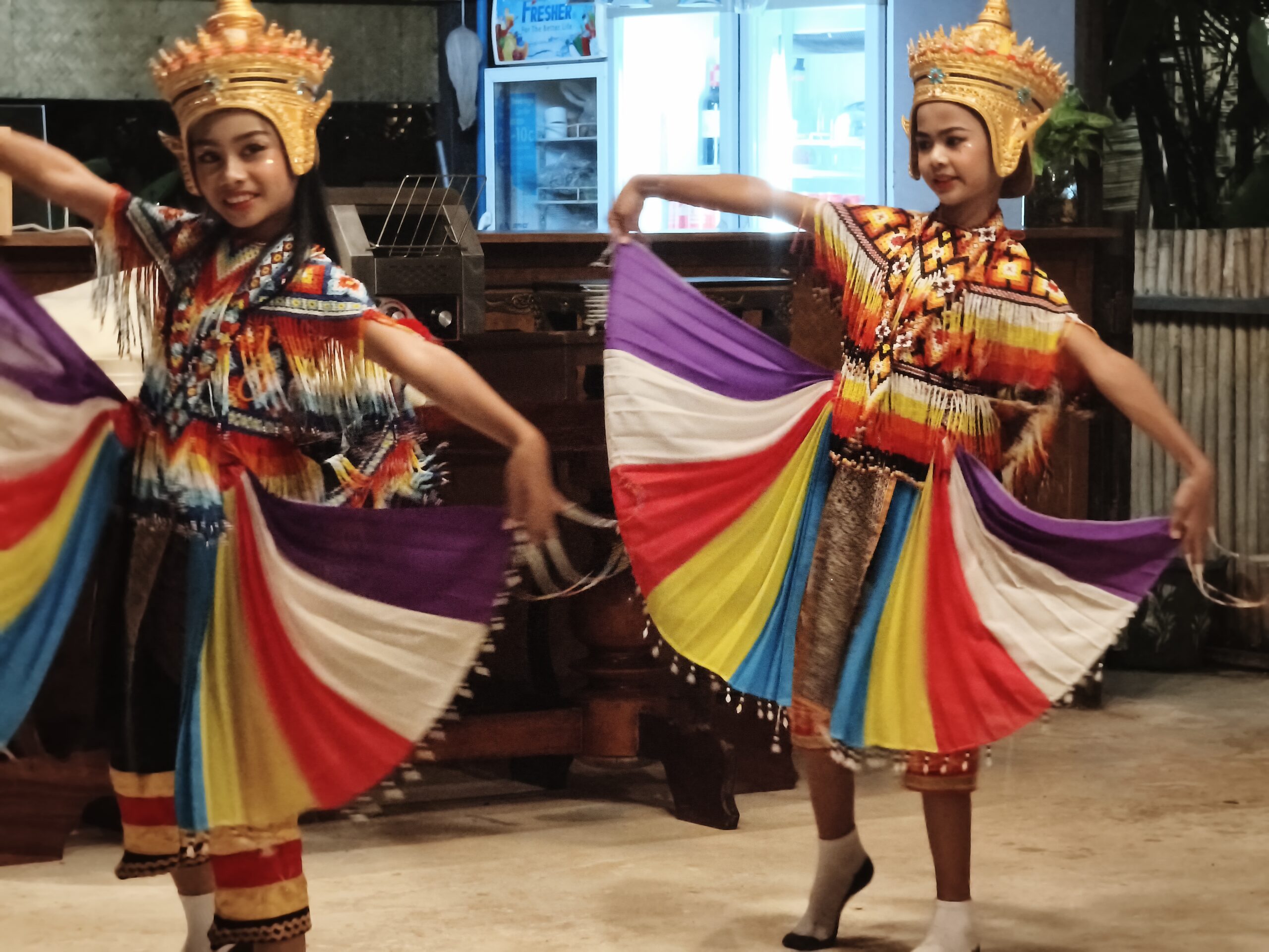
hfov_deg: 17.1
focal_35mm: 115
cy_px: 476
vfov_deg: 12.9
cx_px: 634
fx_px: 4216
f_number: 3
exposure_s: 1/33.3
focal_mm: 17.27
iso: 5000
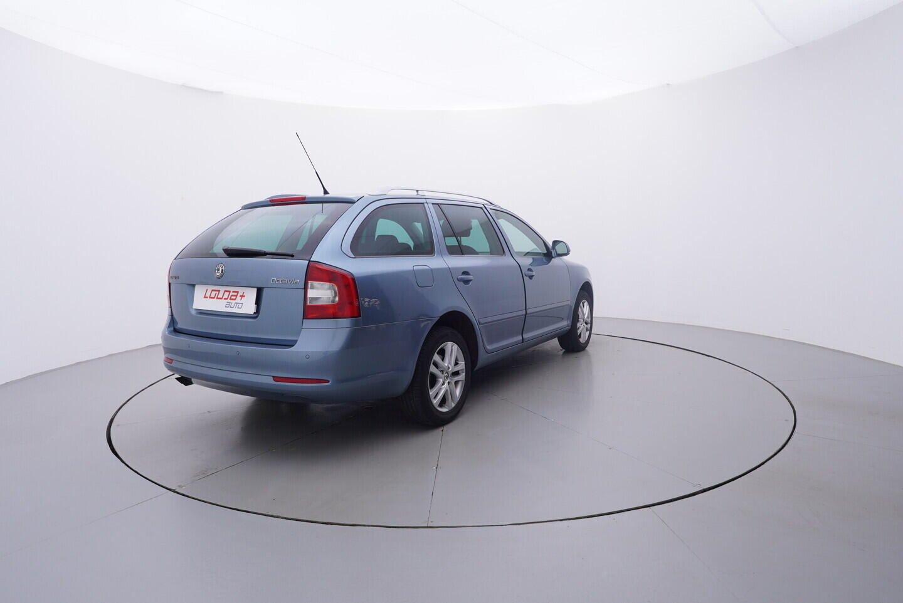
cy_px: 302
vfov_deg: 56.2
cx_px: 452
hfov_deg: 77.3
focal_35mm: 22
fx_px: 565
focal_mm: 15
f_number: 5
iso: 200
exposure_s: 1/80
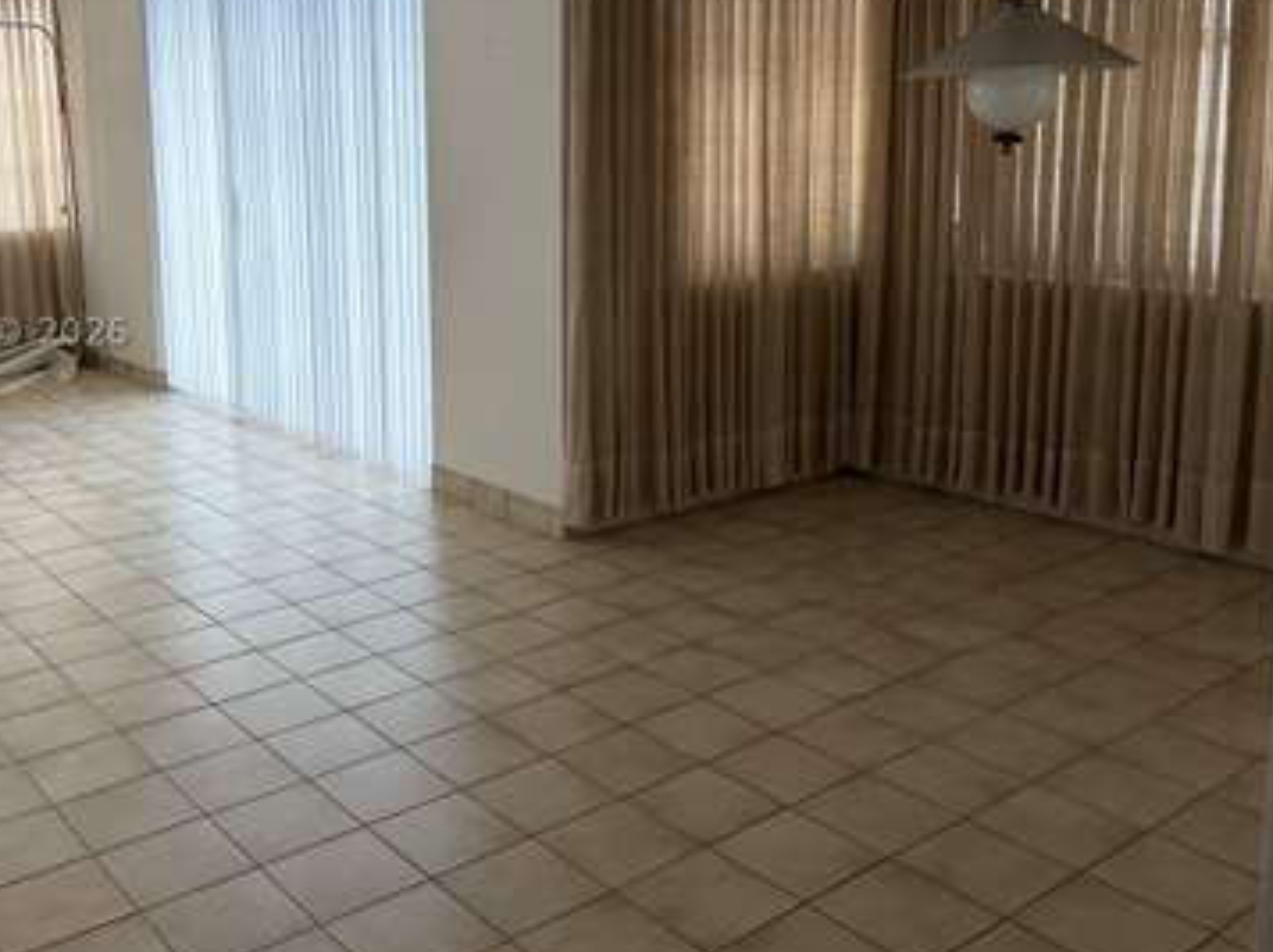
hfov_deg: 52.0
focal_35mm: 35
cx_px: 456
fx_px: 1286
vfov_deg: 40.2
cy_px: 332
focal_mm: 5.96
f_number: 1.6
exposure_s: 1/121
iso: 64
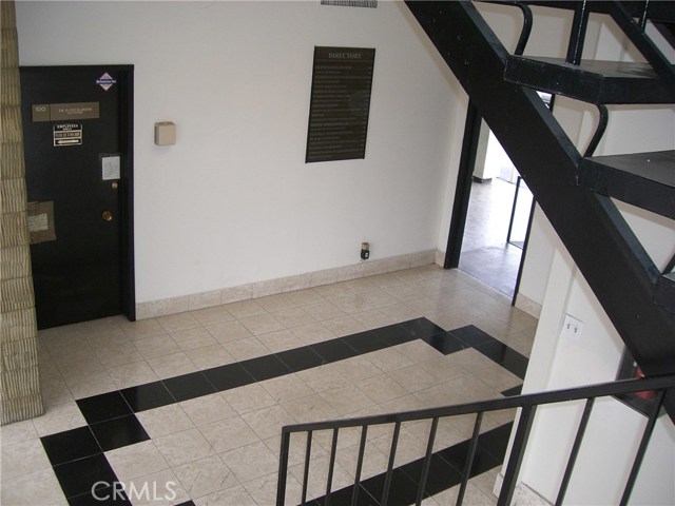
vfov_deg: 37.7
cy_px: 253
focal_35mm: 38
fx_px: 741
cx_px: 338
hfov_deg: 49.0
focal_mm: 6.2
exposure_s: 1/160
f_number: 2.7
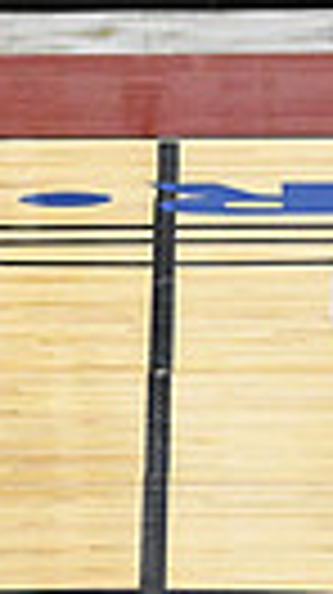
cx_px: -909
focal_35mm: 623
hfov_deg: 1.9
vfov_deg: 3.5
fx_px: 9805
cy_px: 173
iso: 4000
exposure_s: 1/250
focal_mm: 90
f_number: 4
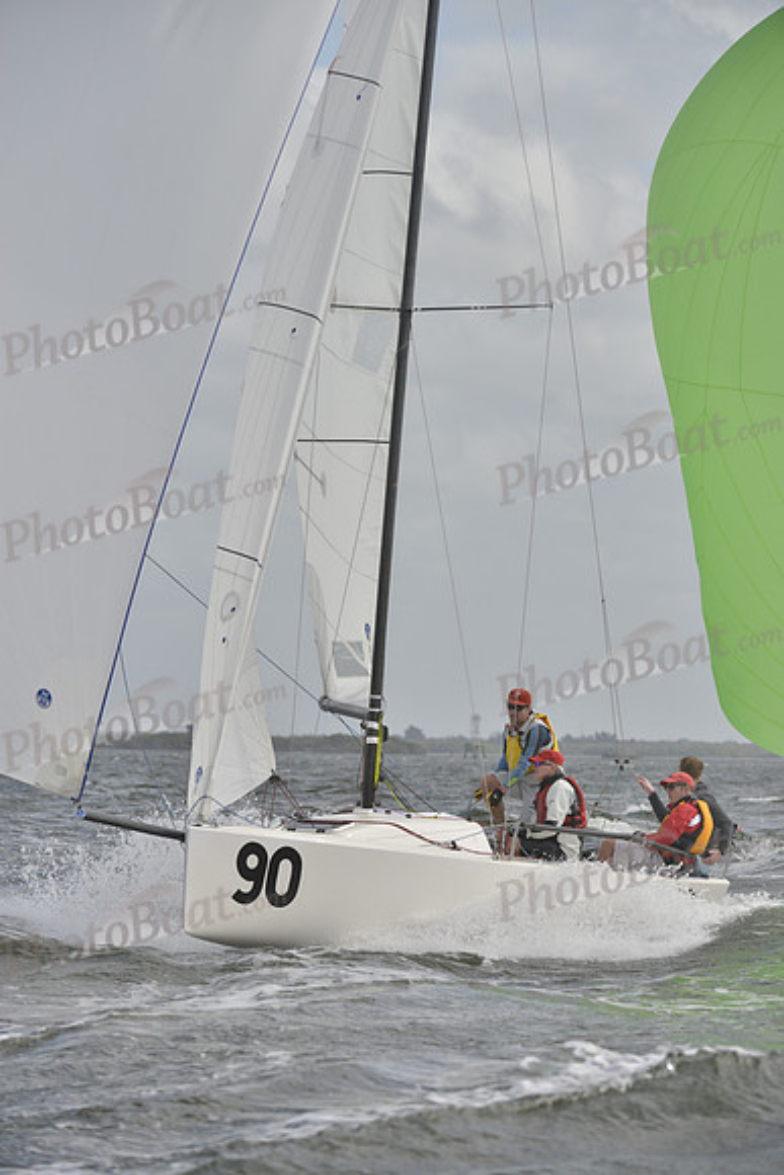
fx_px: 6529
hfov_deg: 6.9
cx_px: 392
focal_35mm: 200
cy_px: 588
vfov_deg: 10.3
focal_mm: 200
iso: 400
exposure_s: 1/1600
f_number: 7.1
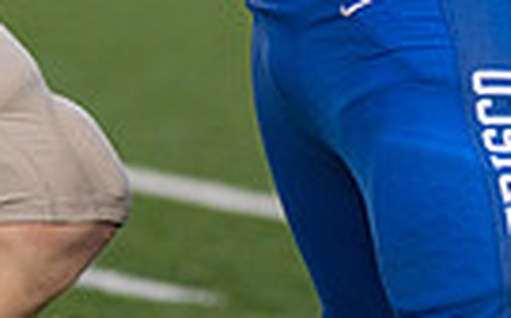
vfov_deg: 1.1
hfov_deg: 1.8
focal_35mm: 1201
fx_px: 16705
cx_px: 209
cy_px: -471
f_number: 2.8
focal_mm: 200
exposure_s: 1/1250
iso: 500
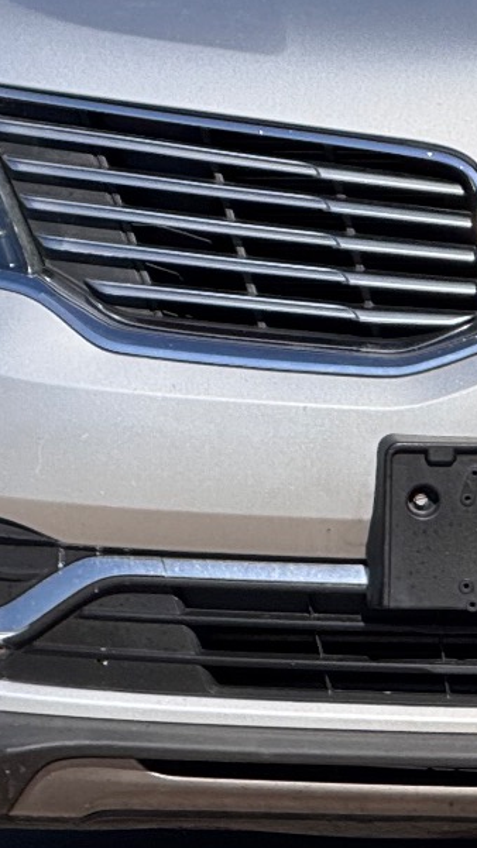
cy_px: 217
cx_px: 608
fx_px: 9400
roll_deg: -1.7
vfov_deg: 5.2
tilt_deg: -4.7
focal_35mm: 418
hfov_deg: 2.9
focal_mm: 15.66
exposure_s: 1/2024
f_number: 2.8
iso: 50
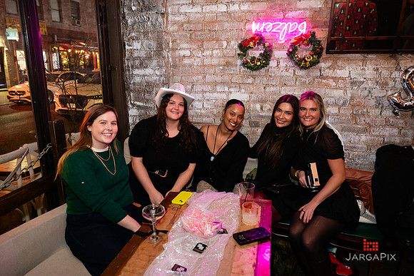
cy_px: 134
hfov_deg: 70.5
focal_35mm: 25
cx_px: 206
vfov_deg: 50.5
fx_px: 293
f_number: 3.2
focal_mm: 24
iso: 3200
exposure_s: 1/125
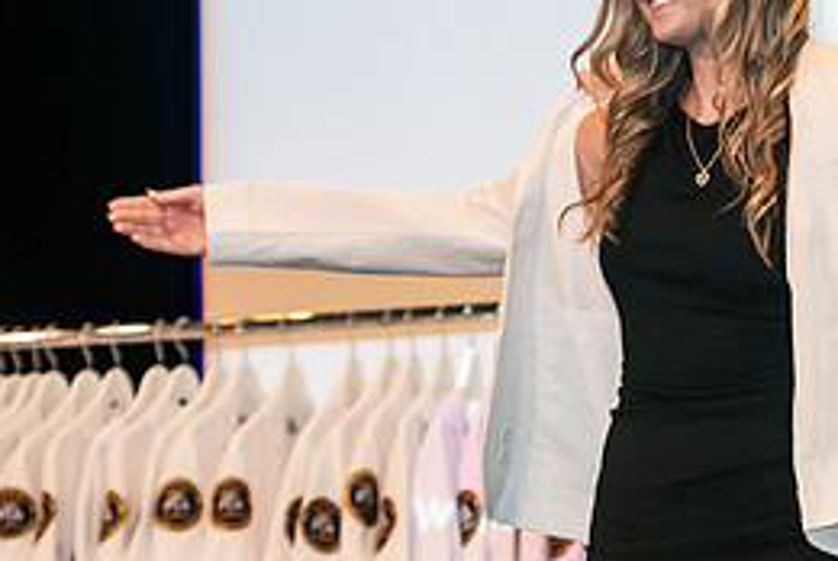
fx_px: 5453
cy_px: 289
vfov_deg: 5.9
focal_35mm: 234
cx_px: 770
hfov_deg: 8.8
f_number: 3.5
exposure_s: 1/200
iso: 3200
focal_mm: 105
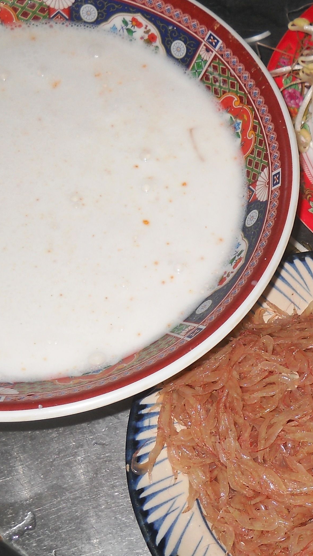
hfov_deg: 16.9
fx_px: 1033
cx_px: 315
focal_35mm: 70
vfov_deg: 30.2
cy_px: 279
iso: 80
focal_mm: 6.72
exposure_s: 1/30
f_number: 3.1
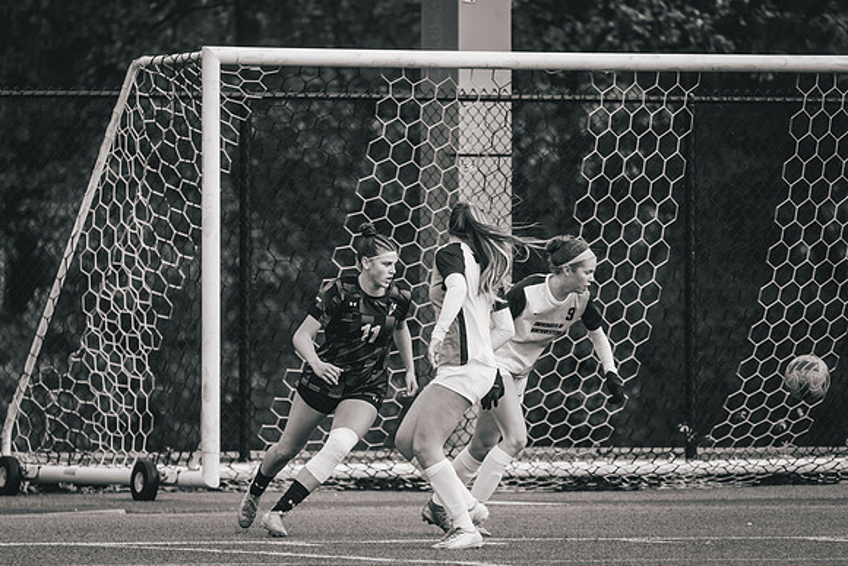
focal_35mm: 467
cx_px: 353
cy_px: 330
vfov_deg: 2.9
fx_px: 10999
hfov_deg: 4.4
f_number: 6.3
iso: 800
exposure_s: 1/800
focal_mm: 400
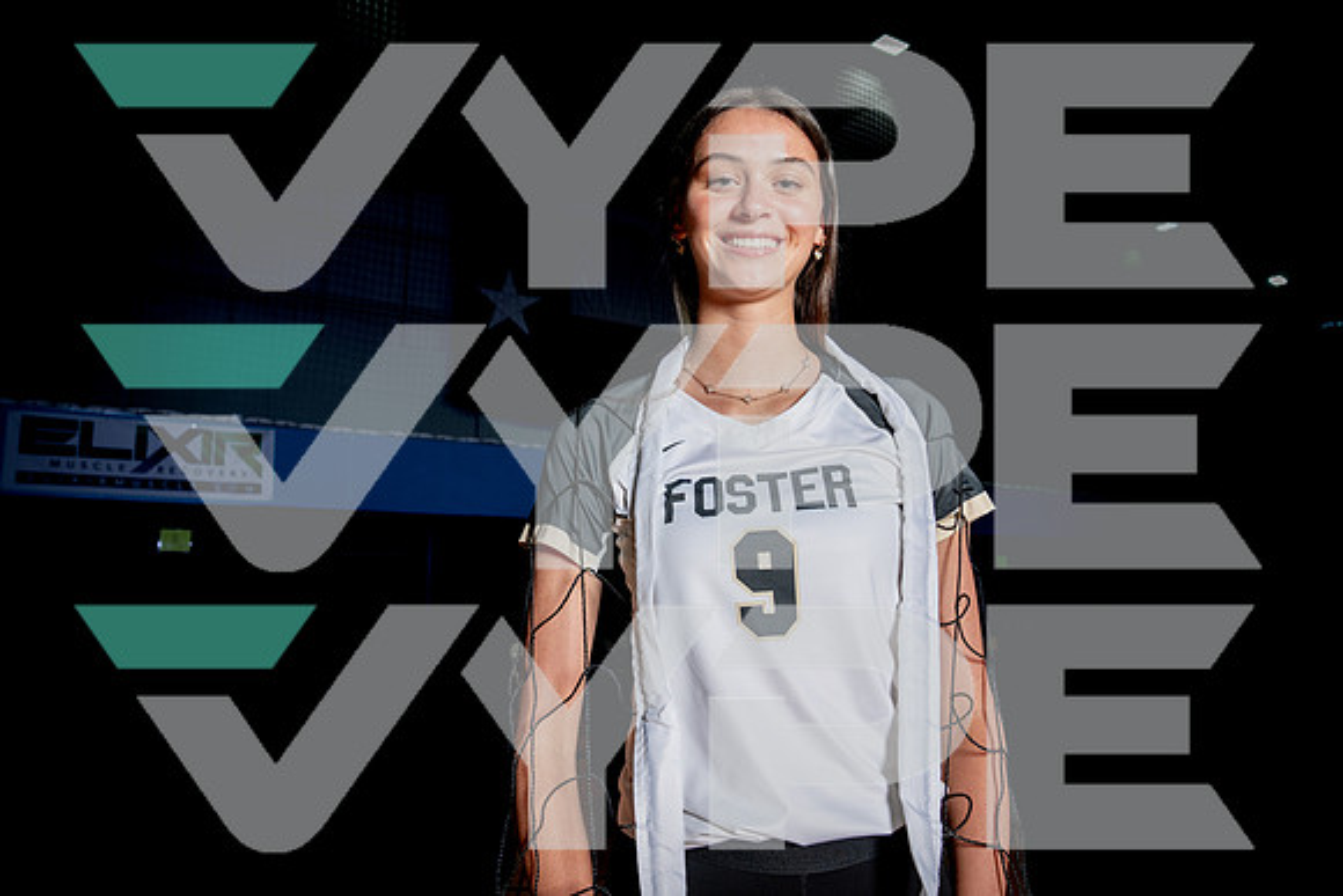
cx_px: 672
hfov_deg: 73.5
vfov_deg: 53.0
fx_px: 899
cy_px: 448
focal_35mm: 24
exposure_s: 1/200
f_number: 5
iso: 250
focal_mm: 24
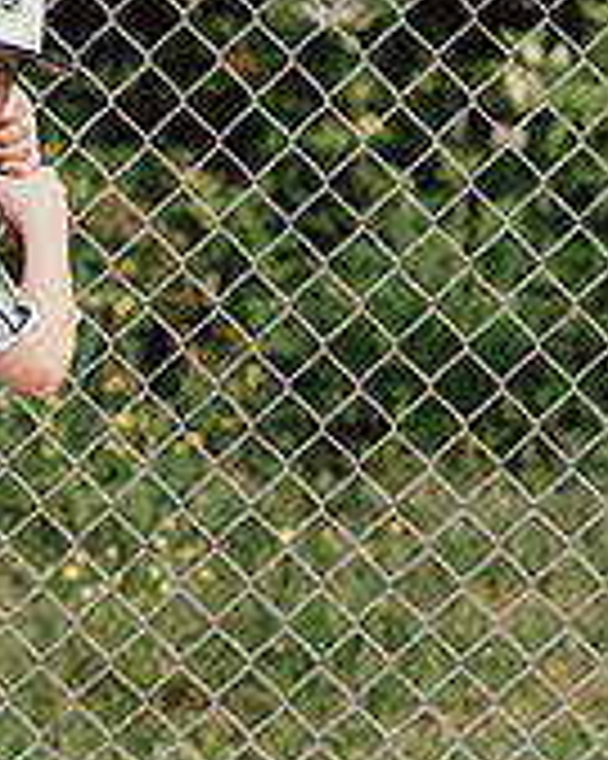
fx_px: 4773
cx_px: -54
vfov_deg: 9.1
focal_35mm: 212
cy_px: 499
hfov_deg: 7.2
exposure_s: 1/250
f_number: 4
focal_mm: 85
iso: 250
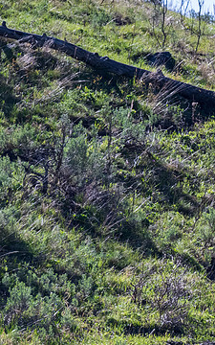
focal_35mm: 1807
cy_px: 193
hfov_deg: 0.7
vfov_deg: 1.2
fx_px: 16941
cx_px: 419
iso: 1100
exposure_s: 1/1250
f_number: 8
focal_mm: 600
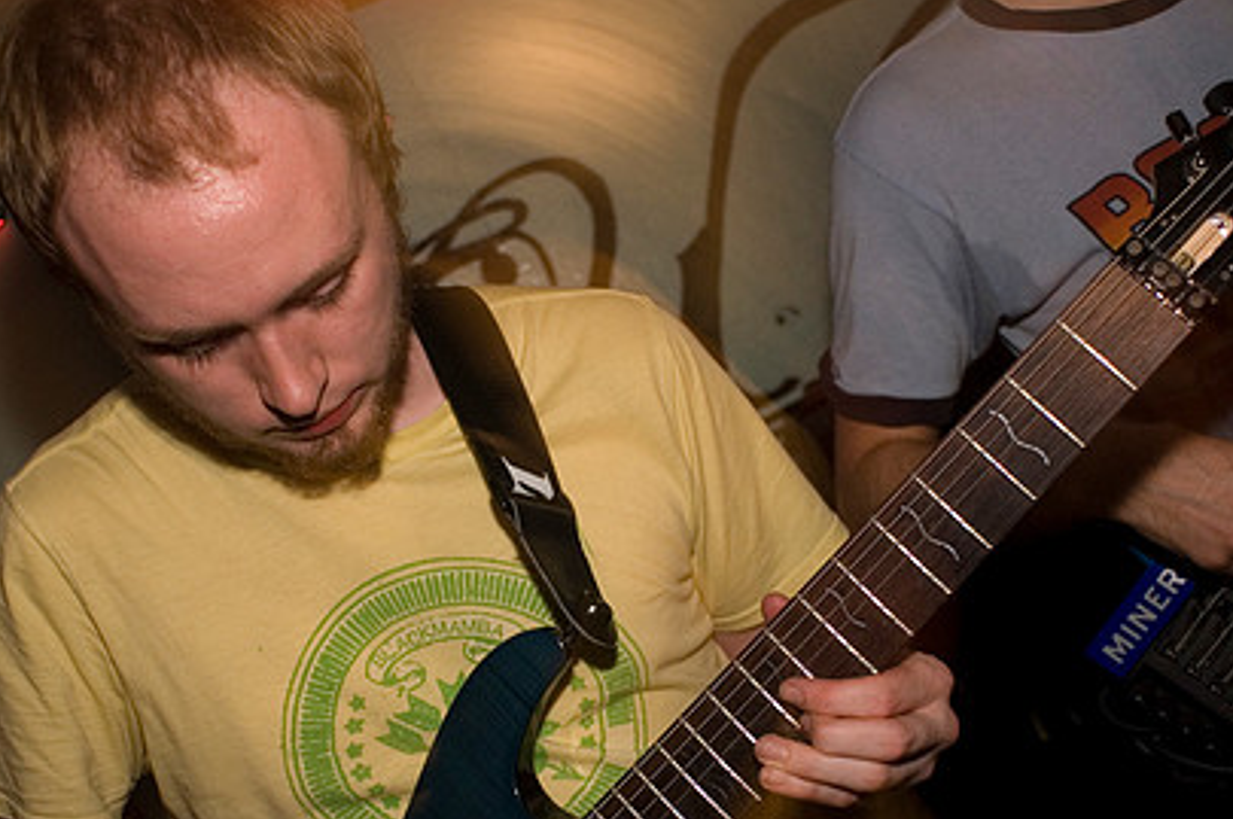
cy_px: 484
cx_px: 615
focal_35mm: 43
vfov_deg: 31.0
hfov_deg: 45.5
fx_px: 1471
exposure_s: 1/15
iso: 800
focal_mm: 20
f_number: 3.2
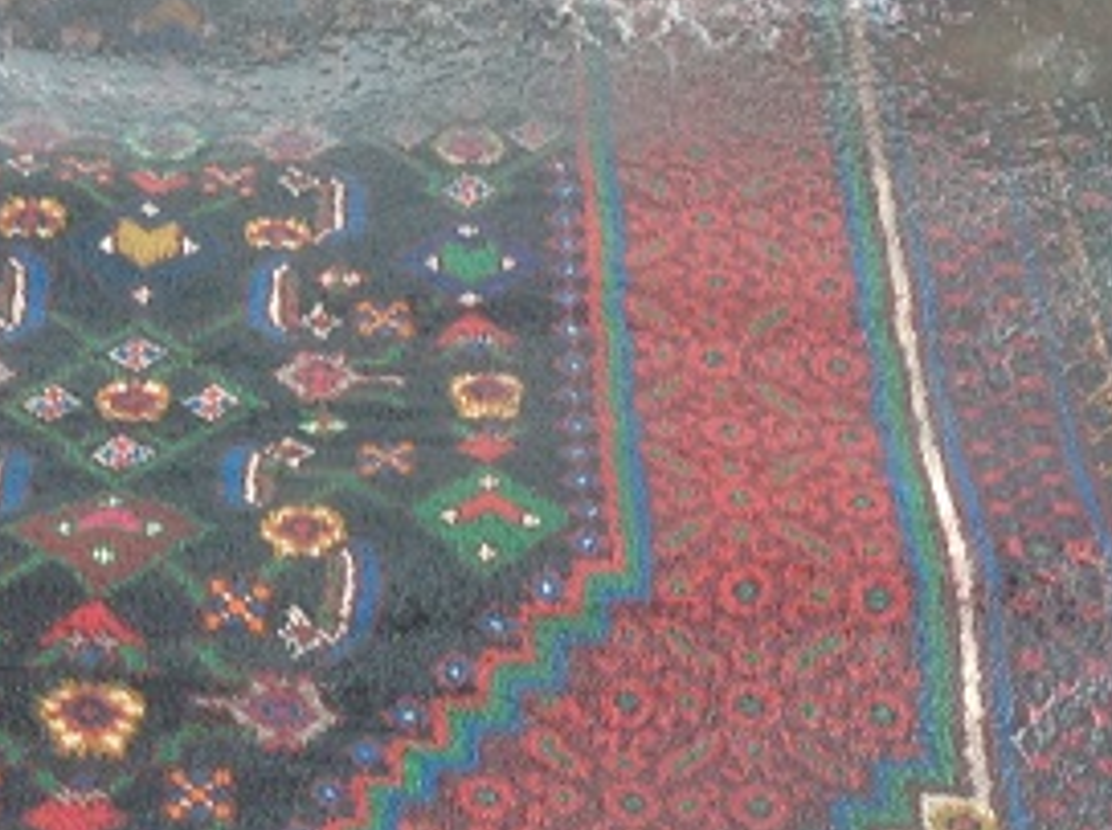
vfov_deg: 14.2
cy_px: 689
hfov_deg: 19.0
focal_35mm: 103
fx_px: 3303
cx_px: 282
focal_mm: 4.28
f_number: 2.4
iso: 50
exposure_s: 1/140
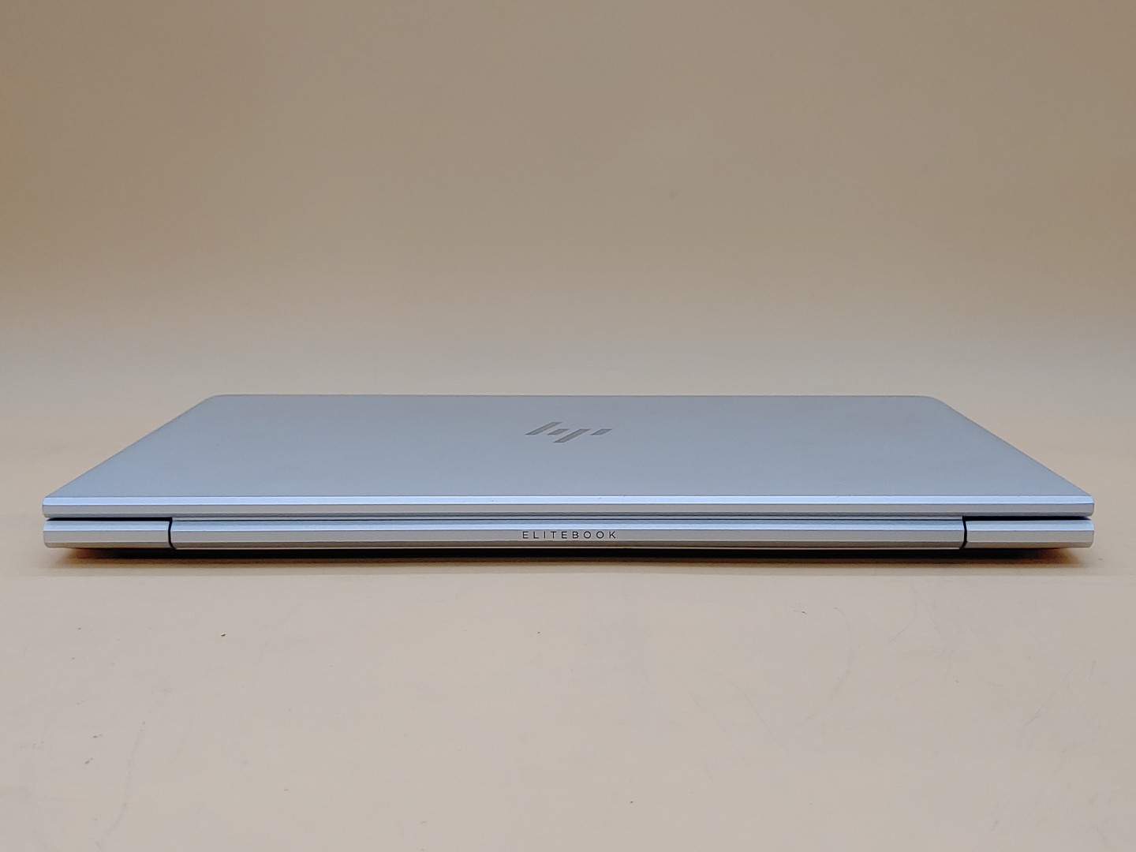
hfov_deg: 42.9
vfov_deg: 32.9
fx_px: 1444
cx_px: 568
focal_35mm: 44
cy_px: 426
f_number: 1.8
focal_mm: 4.36
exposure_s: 1/137
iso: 50
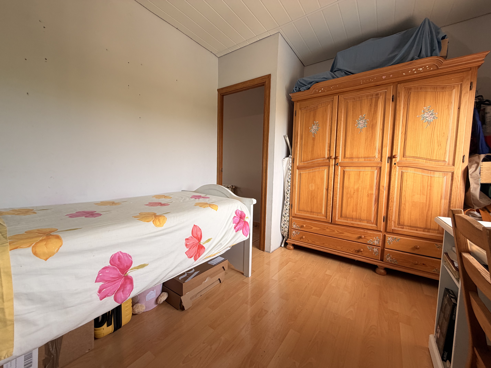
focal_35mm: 14
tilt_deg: -4.4
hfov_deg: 102.1
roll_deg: -0.7
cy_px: 184
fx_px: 199
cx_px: 246
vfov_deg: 85.7
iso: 100
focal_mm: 2.22
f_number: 2.2
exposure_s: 1/121
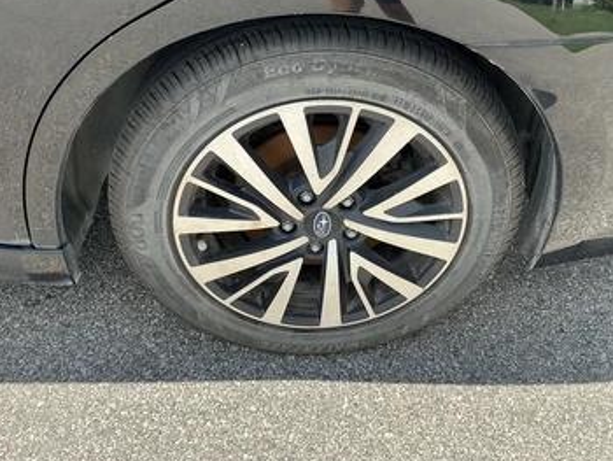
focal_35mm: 32
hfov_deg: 56.7
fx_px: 567
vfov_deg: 44.2
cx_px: 336
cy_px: 210
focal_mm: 3
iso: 25
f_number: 1.8
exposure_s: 1/524
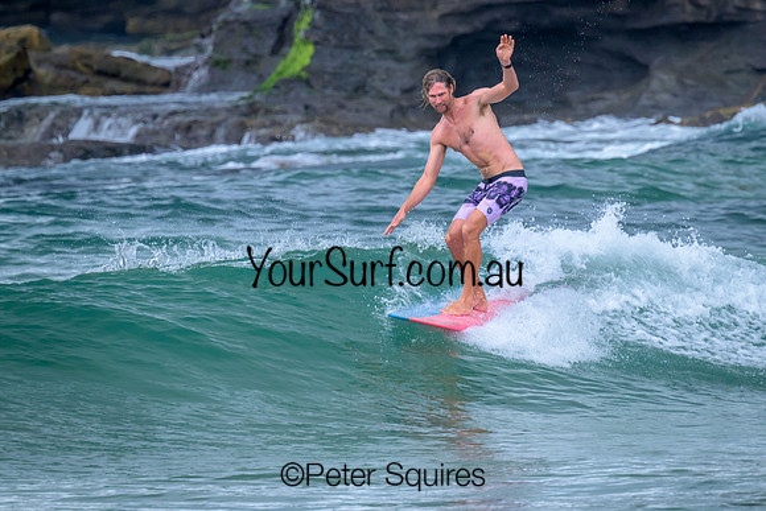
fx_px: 15416
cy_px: 220
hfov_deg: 2.8
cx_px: 470
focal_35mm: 724
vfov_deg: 1.9
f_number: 8
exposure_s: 1/2000
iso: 2200
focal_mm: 560
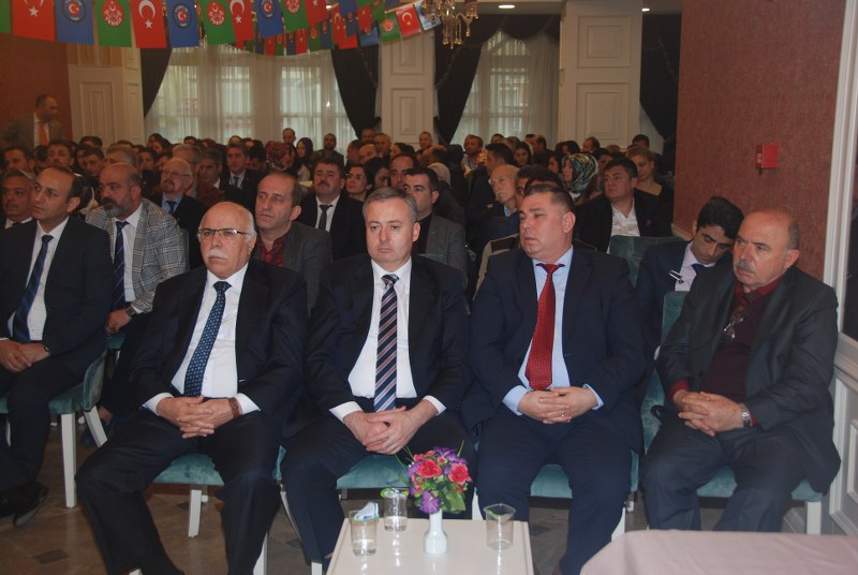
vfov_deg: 30.9
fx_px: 1038
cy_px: 288
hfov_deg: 44.9
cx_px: 429
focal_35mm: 44
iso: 200
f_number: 4.2
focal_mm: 29
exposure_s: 1/60
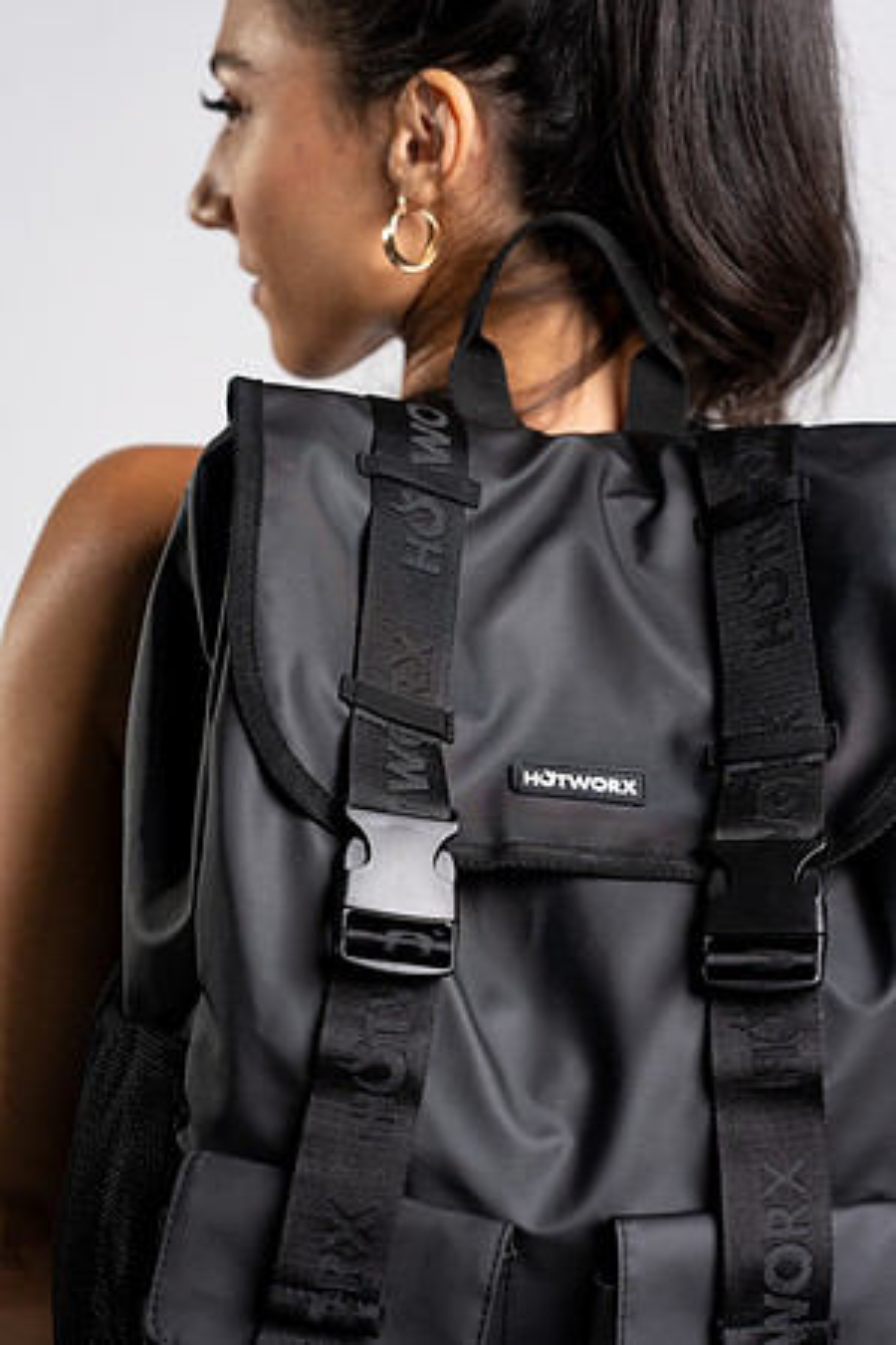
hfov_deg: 16.1
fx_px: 3173
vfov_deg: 23.9
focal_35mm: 85
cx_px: 448
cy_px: 672
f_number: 4
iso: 200
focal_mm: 85
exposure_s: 1/160
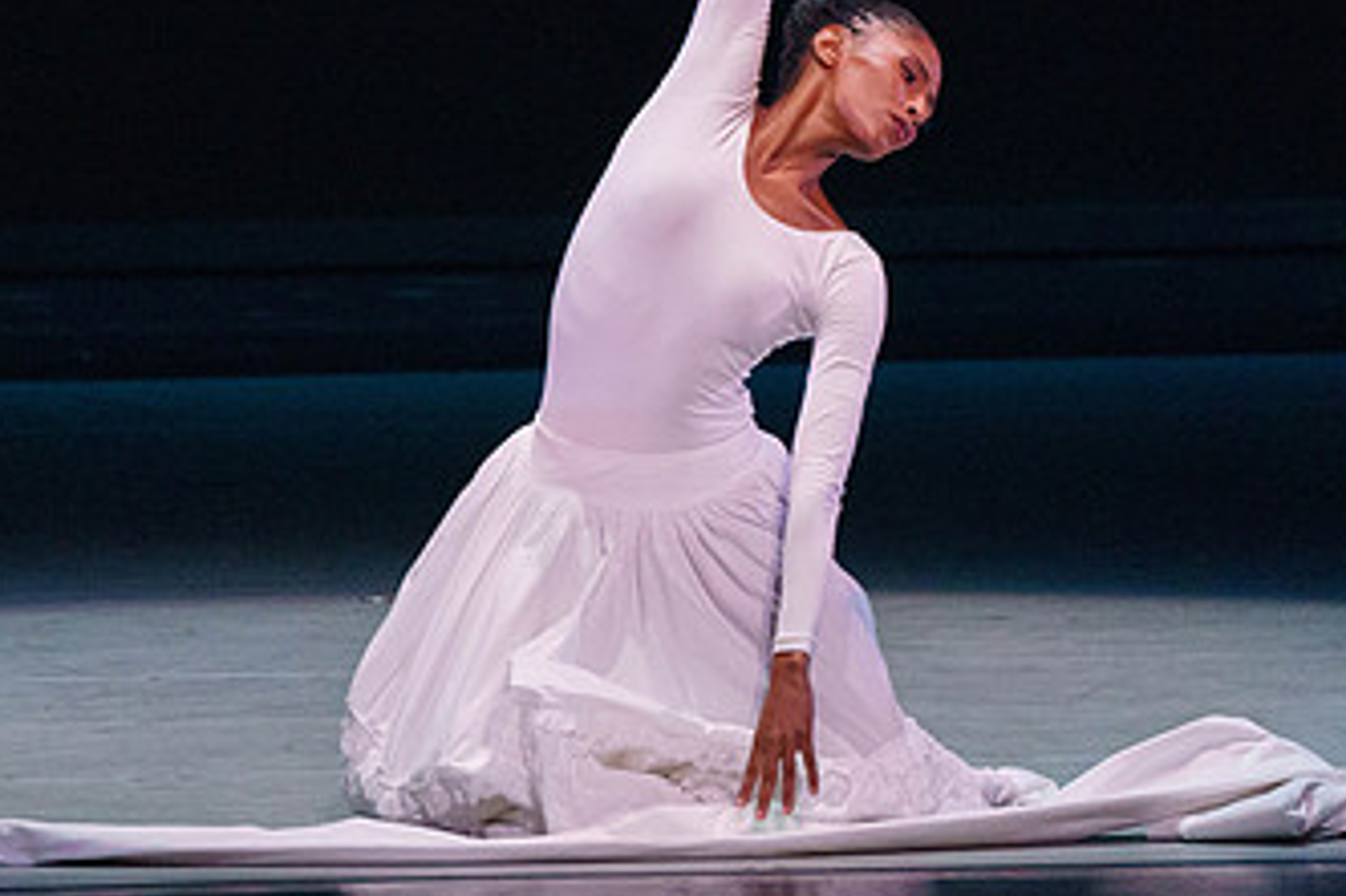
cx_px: 590
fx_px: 26980
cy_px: 217
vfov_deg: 1.9
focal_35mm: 722
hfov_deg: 2.9
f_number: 6.3
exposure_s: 1/400
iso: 5000
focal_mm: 367
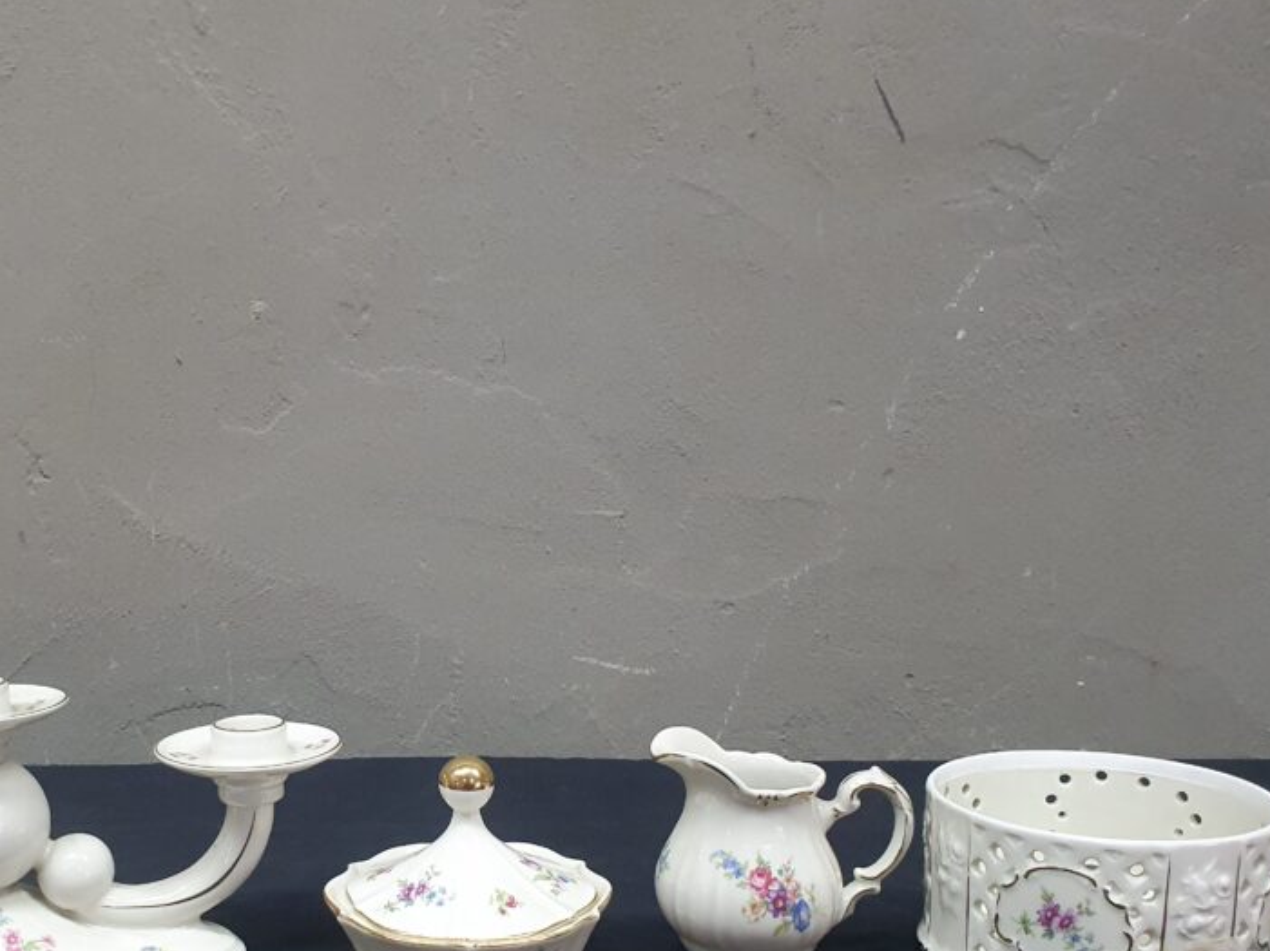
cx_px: 420
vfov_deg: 37.2
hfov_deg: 48.2
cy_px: 647
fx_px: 1393
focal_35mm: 38
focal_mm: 4.32
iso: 500
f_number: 2.4
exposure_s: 1/50
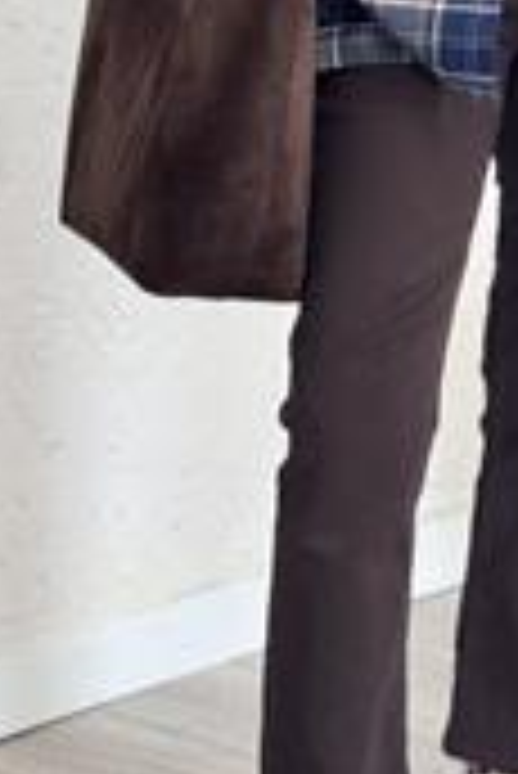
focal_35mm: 151
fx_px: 3252
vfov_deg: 13.4
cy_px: 45
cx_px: 626
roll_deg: +1.1
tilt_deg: -22.3
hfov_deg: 9.0
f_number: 1.78
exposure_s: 1/80
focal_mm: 6.76
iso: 100
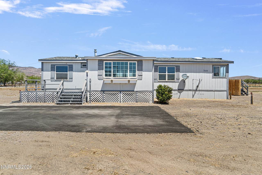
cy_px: 88
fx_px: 164
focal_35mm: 22
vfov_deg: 56.1
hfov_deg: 77.3
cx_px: 131
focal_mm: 15
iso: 100
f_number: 8
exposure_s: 1/60
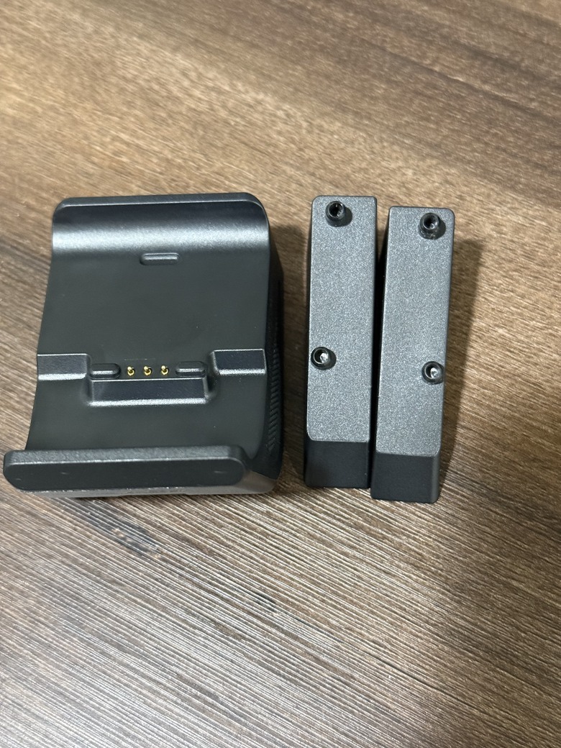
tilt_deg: -67.5
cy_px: 374
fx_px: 1037
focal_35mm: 48
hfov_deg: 30.3
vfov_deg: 39.7
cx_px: 280
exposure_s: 1/40
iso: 500
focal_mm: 6.76
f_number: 1.78
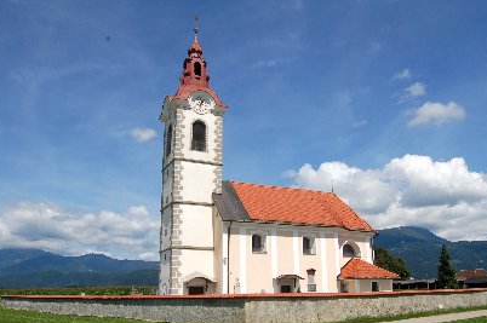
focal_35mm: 30
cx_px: 262
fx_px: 405
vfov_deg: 43.4
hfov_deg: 61.9
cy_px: 178
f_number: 10
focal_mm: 18
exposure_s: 1/400
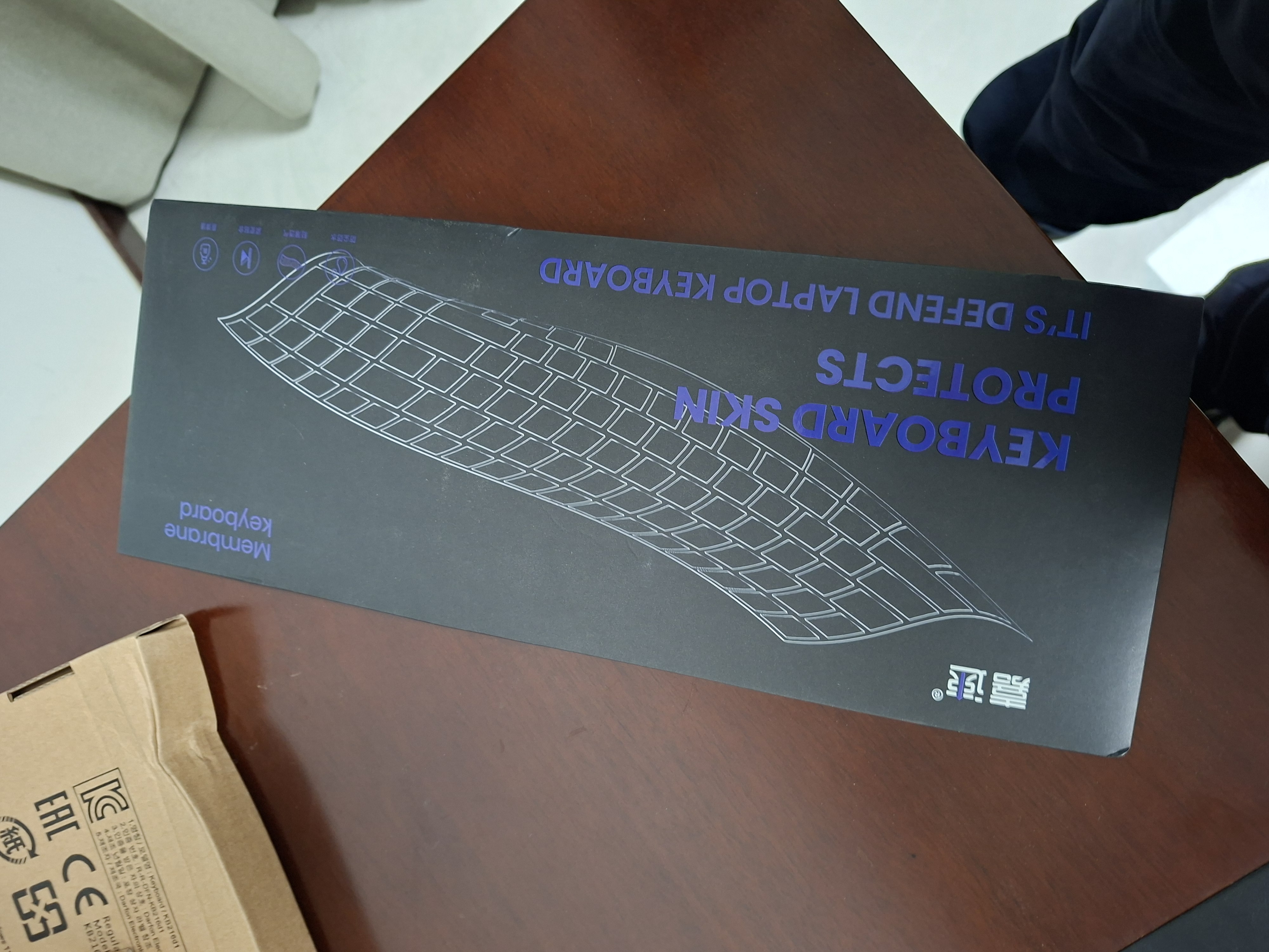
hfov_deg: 73.9
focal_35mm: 23
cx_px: 634
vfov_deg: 58.9
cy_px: 476
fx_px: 843
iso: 400
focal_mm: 5.54
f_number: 1.8
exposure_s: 1/33
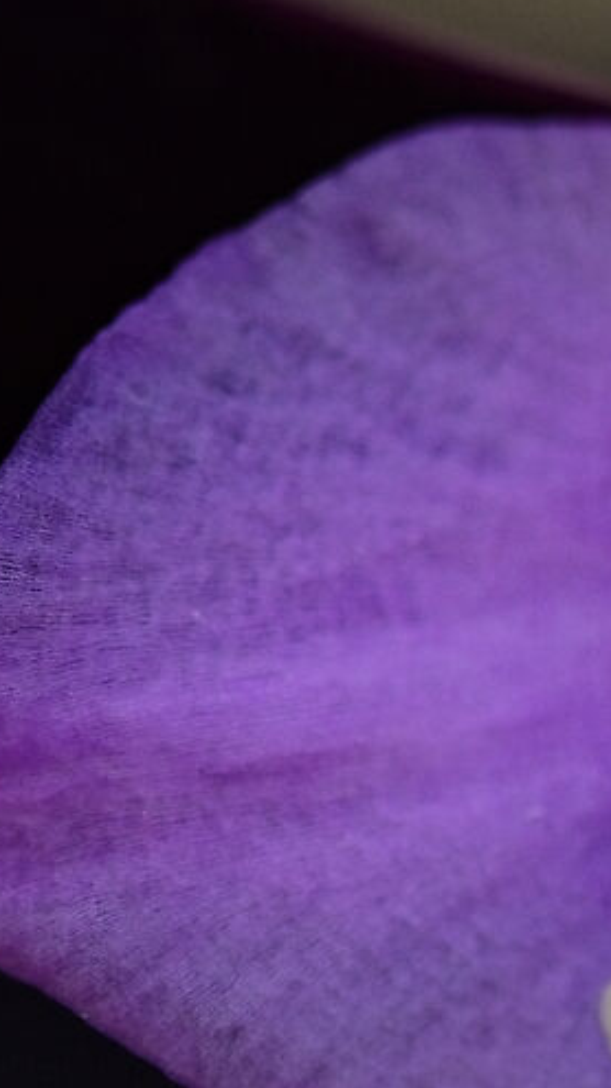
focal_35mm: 457
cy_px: 545
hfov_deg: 2.7
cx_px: 670
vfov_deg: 4.7
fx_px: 13178
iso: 160
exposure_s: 1/240
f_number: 3.2
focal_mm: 60
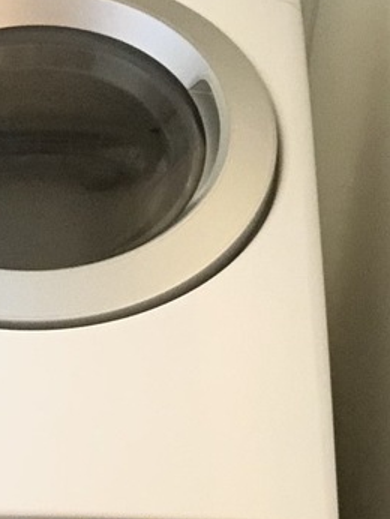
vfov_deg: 18.4
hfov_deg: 14.8
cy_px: 650
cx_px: 112
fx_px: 1500
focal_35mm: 100
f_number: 2.2
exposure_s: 1/20
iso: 500
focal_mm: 2.87
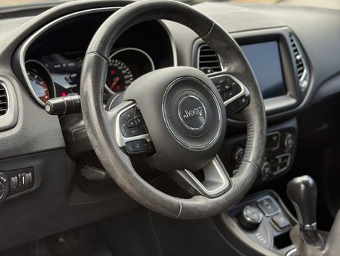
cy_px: 128
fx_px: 472
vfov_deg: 30.3
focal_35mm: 48
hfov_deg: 39.6
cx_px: 170
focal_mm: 6.76
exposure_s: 1/260
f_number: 1.78
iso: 100
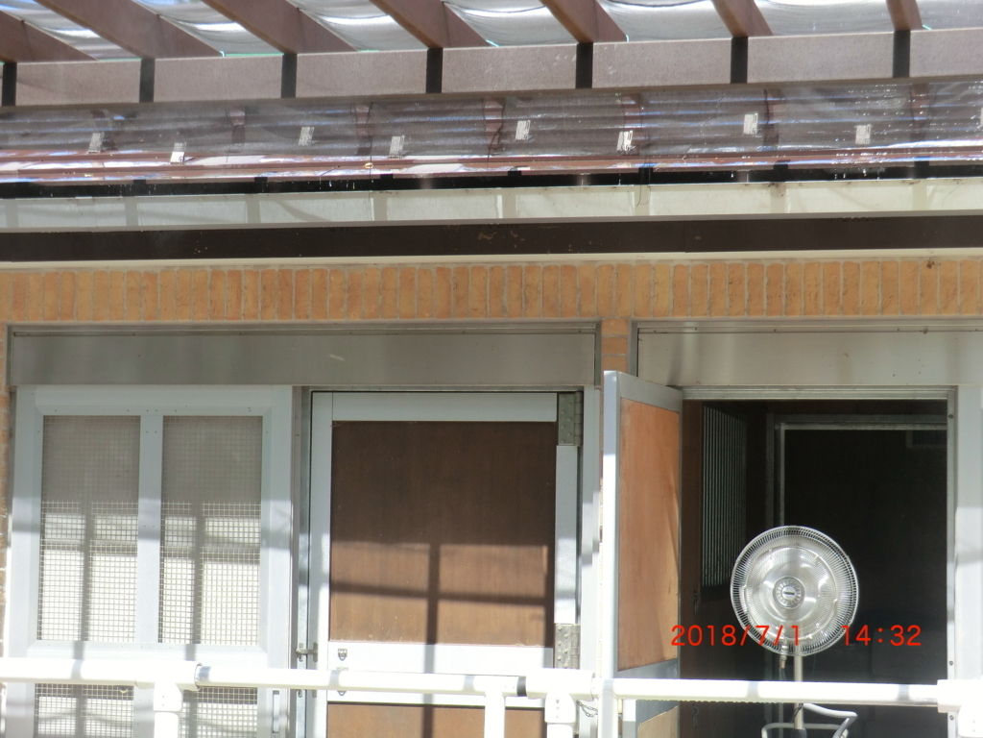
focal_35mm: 76
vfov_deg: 19.4
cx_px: 492
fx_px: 2158
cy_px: 369
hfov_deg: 25.7
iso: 80
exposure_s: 1/100
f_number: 4.6
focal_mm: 13.6
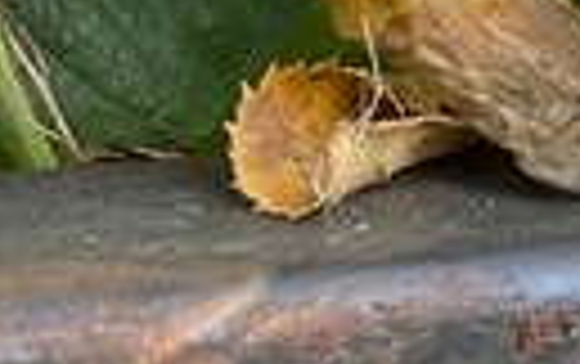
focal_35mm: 171
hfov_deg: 11.1
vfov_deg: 7.1
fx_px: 2707
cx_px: 1182
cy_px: 966
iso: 50
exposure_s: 1/122
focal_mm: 4.25
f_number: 1.8
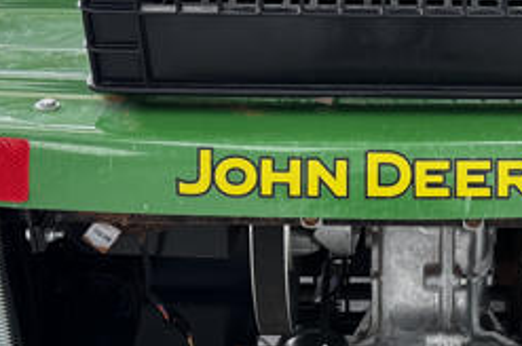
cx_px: 399
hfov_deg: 24.8
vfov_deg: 16.7
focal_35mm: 81
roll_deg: -3.1
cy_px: 276
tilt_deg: -35.6
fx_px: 1173
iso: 100
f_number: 1.78
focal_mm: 6.76
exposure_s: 1/120
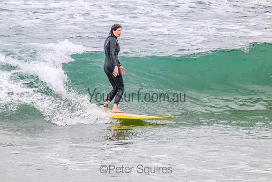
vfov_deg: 1.7
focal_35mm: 800
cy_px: 91
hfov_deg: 2.6
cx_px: 136
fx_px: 6046
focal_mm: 800
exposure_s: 1/2000
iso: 1400
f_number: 11
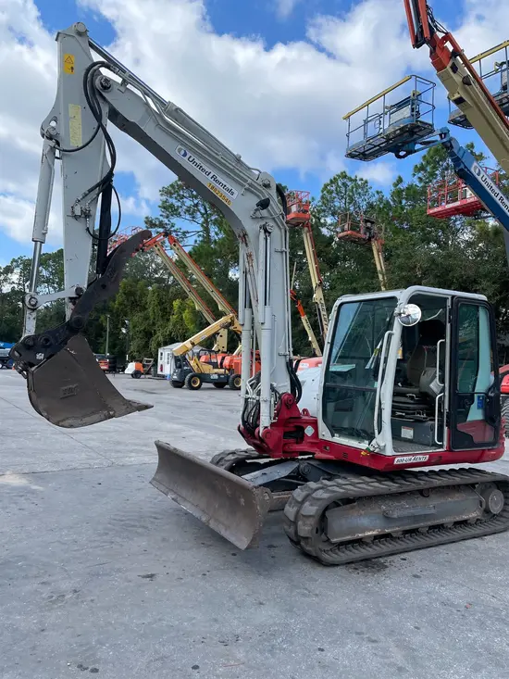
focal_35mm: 26
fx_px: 510
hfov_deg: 53.1
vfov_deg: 67.3
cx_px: 254
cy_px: 340
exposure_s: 1/2020
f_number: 1.6
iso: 50
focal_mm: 4.2
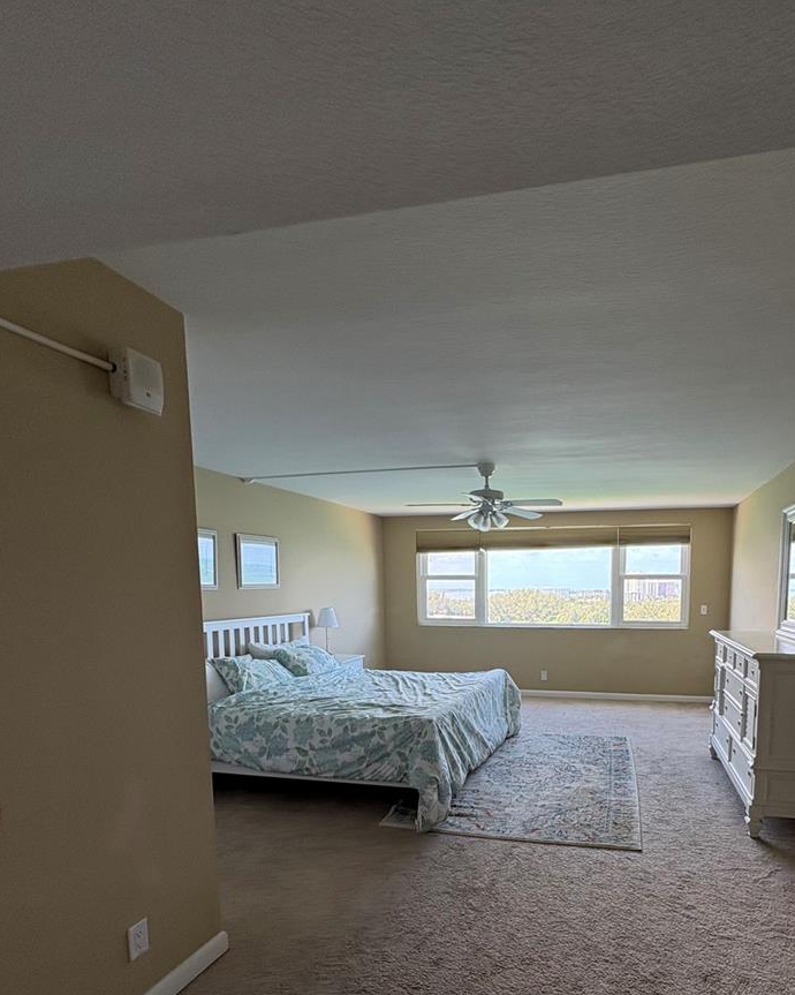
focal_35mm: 19
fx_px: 559
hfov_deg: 69.3
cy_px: 654
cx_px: 514
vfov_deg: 80.8
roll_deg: -0.3
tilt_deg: -5.4
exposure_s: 1/131
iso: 80
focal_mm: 2.22
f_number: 2.2
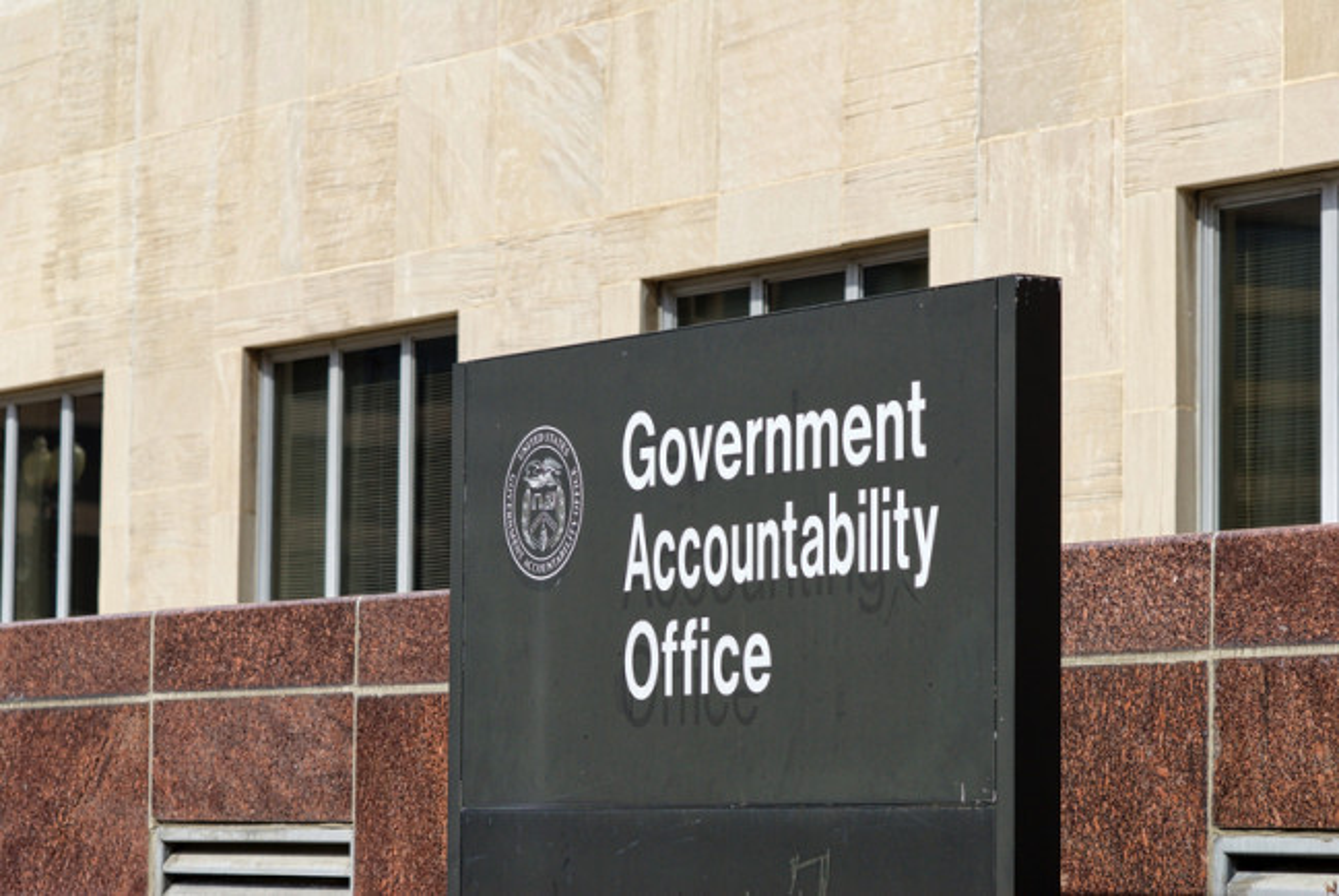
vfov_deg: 10.8
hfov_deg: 16.1
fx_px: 4746
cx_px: 670
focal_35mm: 128
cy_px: 448
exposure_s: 1/250
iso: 100
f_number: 8
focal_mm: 85
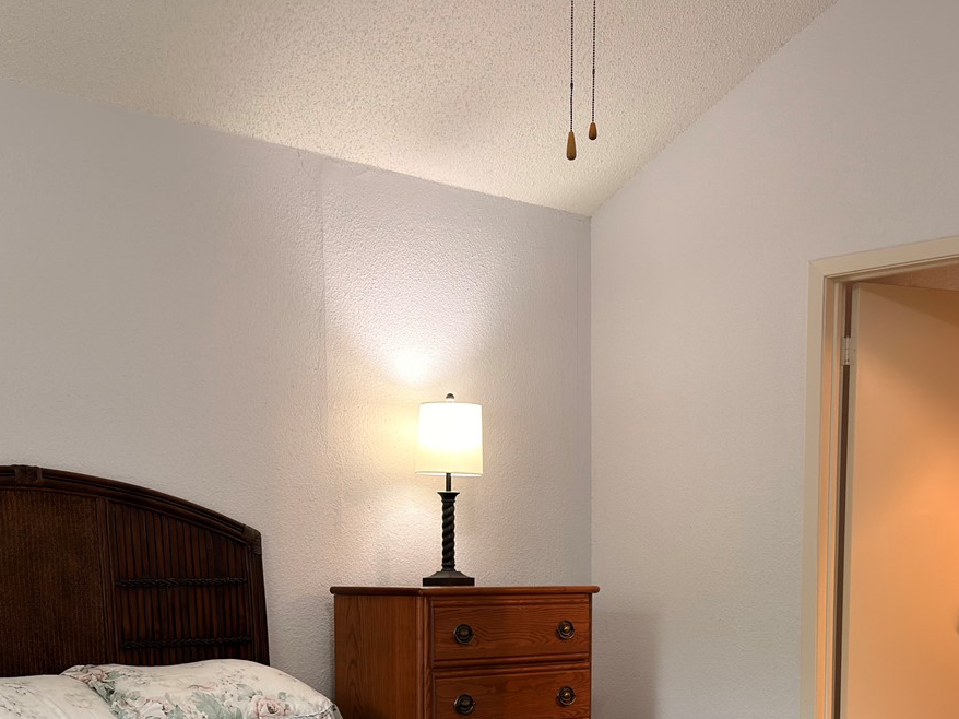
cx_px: 475
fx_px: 1551
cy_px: 722
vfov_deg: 24.8
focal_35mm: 56
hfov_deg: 34.4
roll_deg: +0.1
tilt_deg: -5.9
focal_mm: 6.76
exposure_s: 1/60
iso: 100
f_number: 1.78
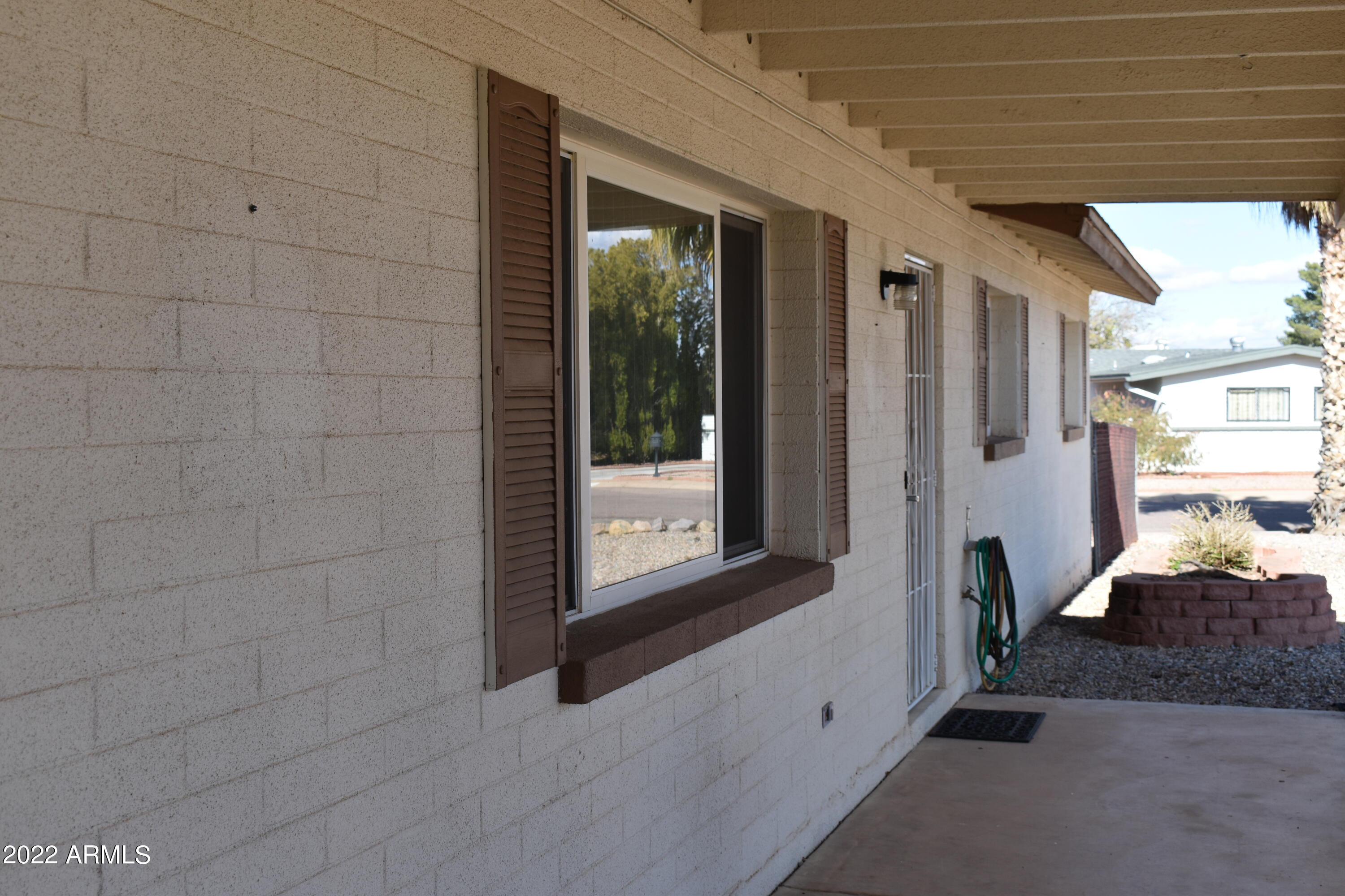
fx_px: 1737
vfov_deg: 28.9
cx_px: 672
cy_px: 448
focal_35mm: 46
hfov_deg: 42.3
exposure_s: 1/250
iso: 160
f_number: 8
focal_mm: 31
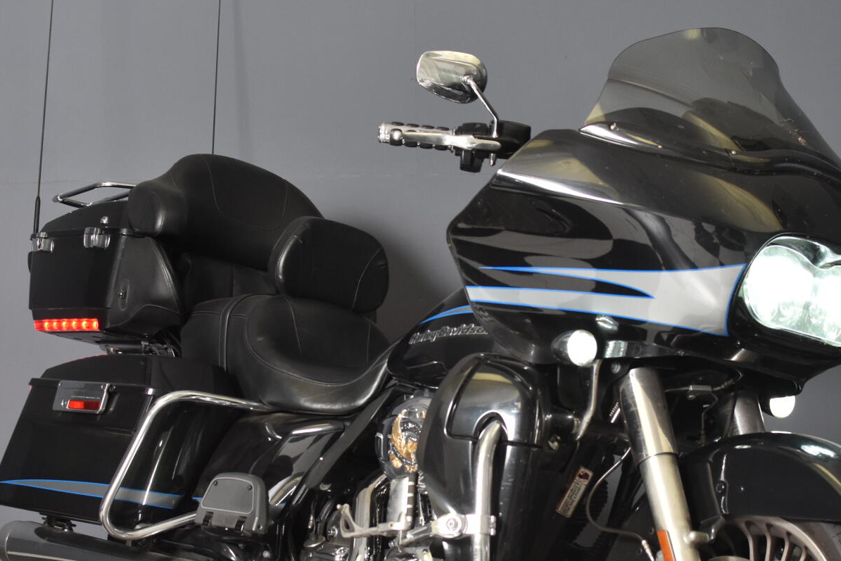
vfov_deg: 15.5
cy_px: 387
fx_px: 2052
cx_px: 472
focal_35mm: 88
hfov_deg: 23.1
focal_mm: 35
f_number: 4.5
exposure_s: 1/160
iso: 800
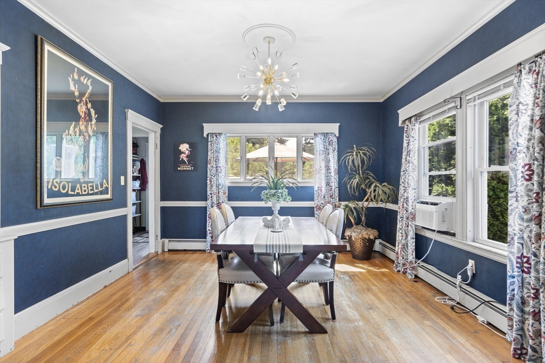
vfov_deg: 67.4
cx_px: 272
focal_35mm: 18
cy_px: 182
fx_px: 273
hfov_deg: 90.0
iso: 320
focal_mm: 18
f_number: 7.1
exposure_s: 1/4
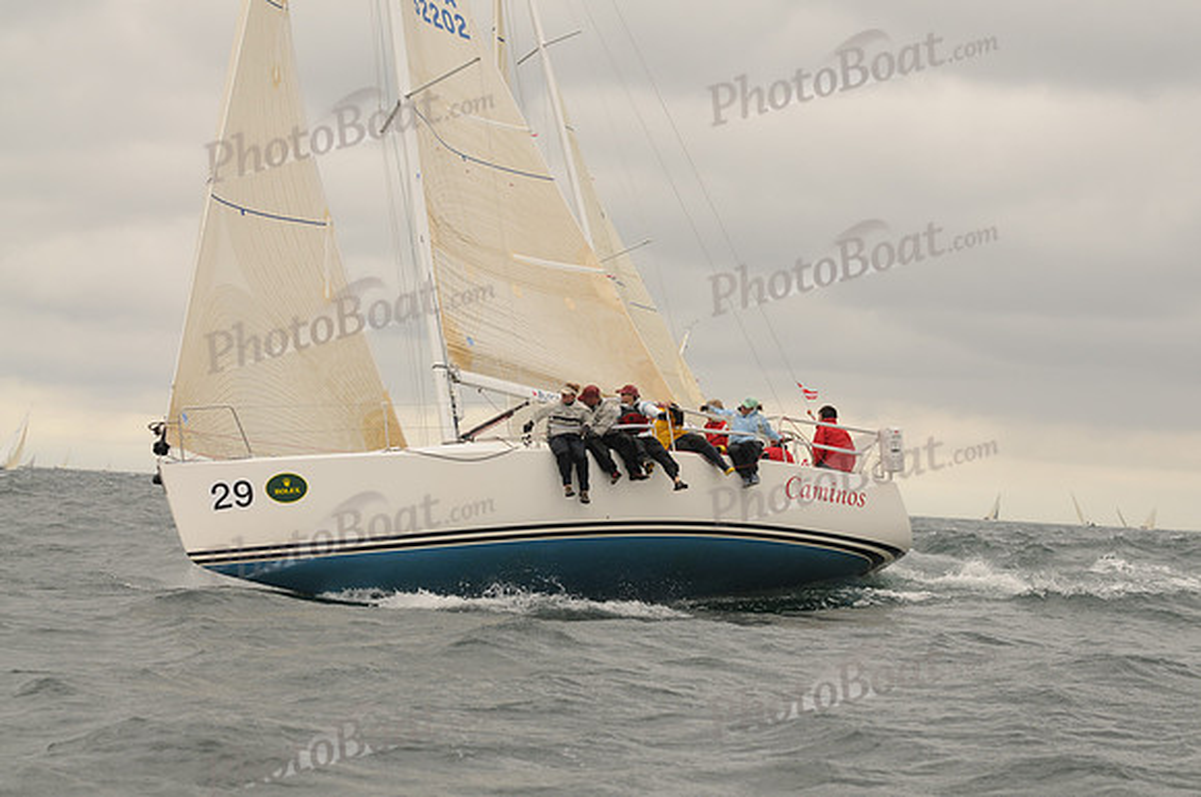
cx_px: 600
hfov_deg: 19.5
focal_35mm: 105
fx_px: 3498
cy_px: 398
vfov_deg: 13.0
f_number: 4
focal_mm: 70
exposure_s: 1/1000
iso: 200
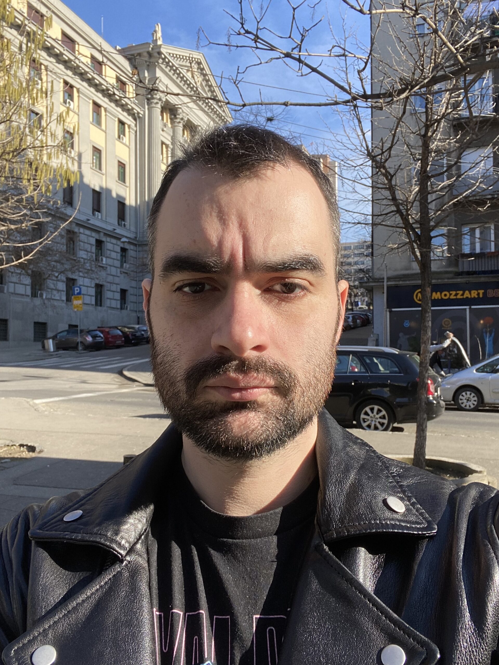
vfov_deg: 60.0
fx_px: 577
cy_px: 332
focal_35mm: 30
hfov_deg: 46.8
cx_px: 250
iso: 25
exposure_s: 1/750
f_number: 2.2
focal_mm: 2.71
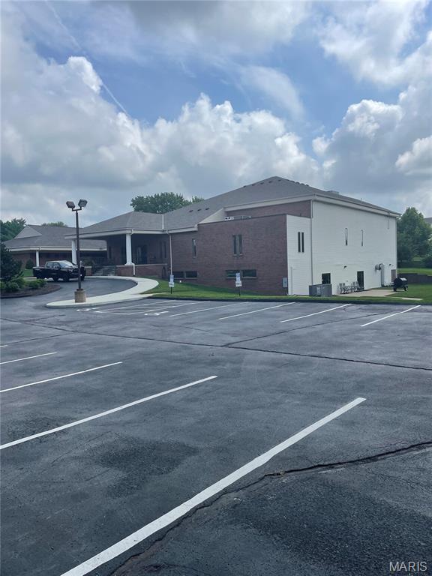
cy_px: 288
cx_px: 216
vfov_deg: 67.3
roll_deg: +2.4
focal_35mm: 26
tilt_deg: -0.8
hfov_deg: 53.1
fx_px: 433
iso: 32
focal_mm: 4.2
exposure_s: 1/5051
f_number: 1.6
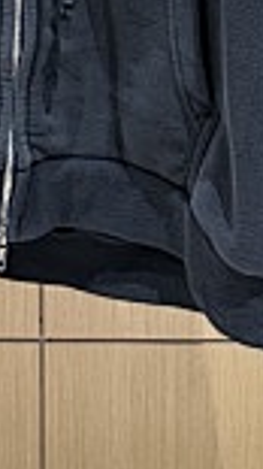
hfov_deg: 8.9
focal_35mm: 135
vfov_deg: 14.4
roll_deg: -0.1
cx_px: -24
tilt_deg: -9.9
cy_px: -327
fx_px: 1676
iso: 640
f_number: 1.78
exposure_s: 1/50
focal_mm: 6.86
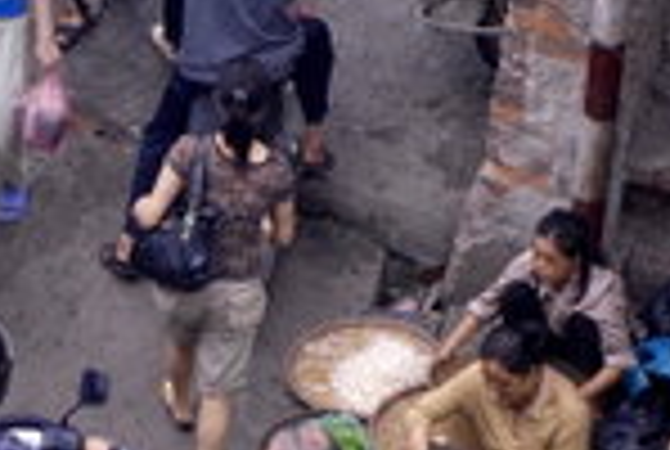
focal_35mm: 242
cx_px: 153
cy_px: 338
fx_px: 4513
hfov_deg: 8.5
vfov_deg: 5.7
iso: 100
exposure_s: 1/60
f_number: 2.8
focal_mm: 60
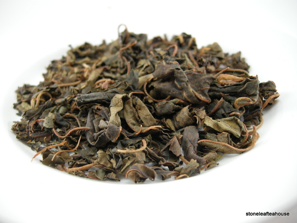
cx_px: 148
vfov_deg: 40.7
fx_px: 300
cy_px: 112
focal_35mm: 35
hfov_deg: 52.6
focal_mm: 7.5
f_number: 2.7
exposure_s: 1/30
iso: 64
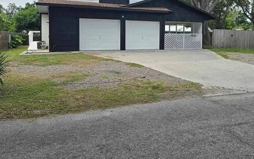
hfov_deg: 56.0
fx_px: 235
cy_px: 44
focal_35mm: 34
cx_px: 160
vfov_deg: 36.6
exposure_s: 1/650
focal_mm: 6.3
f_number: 1.7
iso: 12
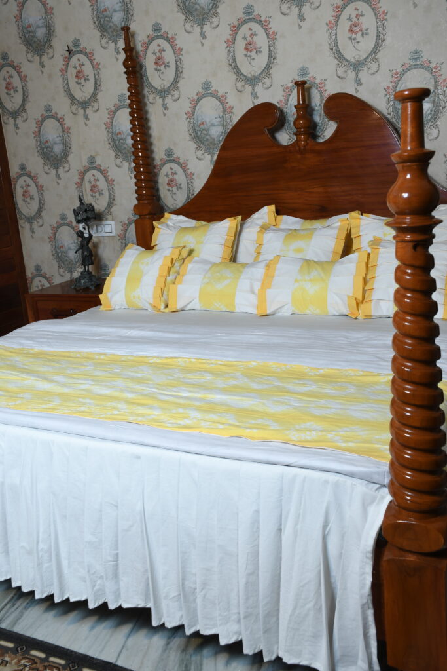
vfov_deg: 53.1
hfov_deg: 36.9
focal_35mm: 36
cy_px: 336
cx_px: 224
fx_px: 670
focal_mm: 24
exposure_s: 1/125
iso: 320
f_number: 5.6
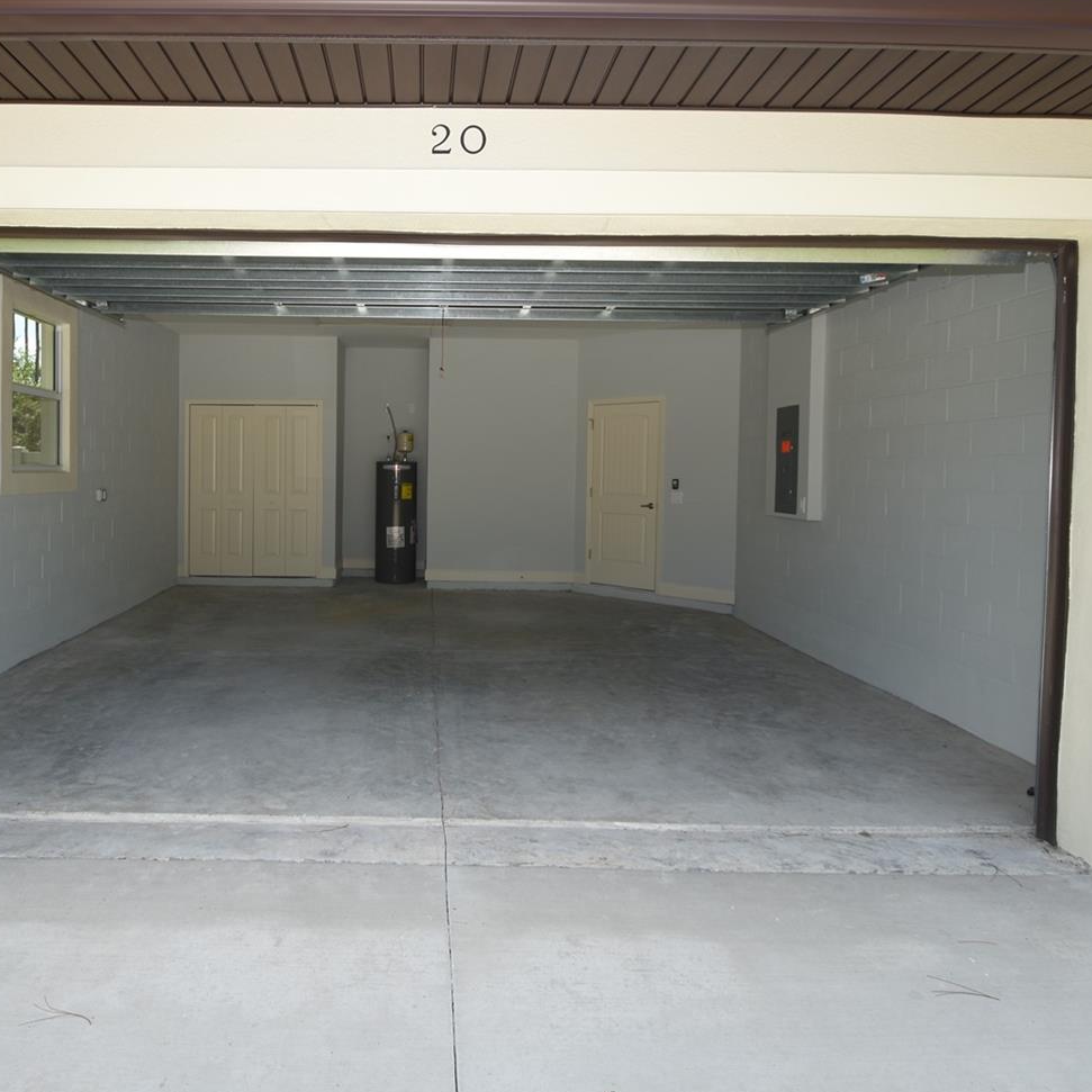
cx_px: 423
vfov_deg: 72.1
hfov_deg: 71.2
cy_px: 512
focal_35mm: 21
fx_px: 749
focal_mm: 10
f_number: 6.3
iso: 100
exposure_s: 1/160
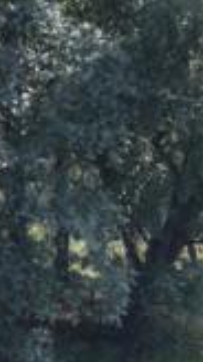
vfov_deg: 3.1
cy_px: 384
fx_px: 6770
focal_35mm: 706
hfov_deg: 1.7
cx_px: 343
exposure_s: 1/400
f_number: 5.6
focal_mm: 140
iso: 200
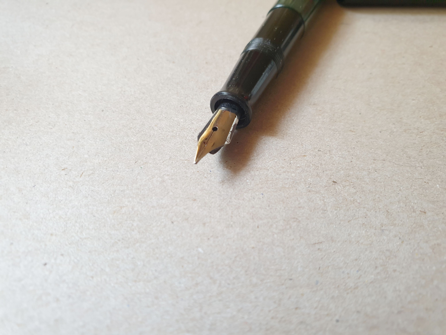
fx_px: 335
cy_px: 168
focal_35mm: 26
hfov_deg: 67.3
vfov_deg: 53.1
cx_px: 223
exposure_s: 1/24
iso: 250
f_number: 2.4
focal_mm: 4.3
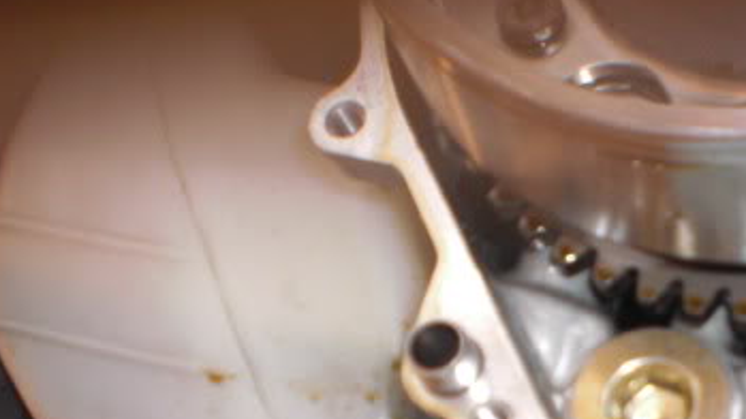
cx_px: 665
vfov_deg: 15.3
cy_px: 502
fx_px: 1503
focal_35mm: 76
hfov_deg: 27.0
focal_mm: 6.3
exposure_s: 1/50
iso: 200
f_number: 3.1
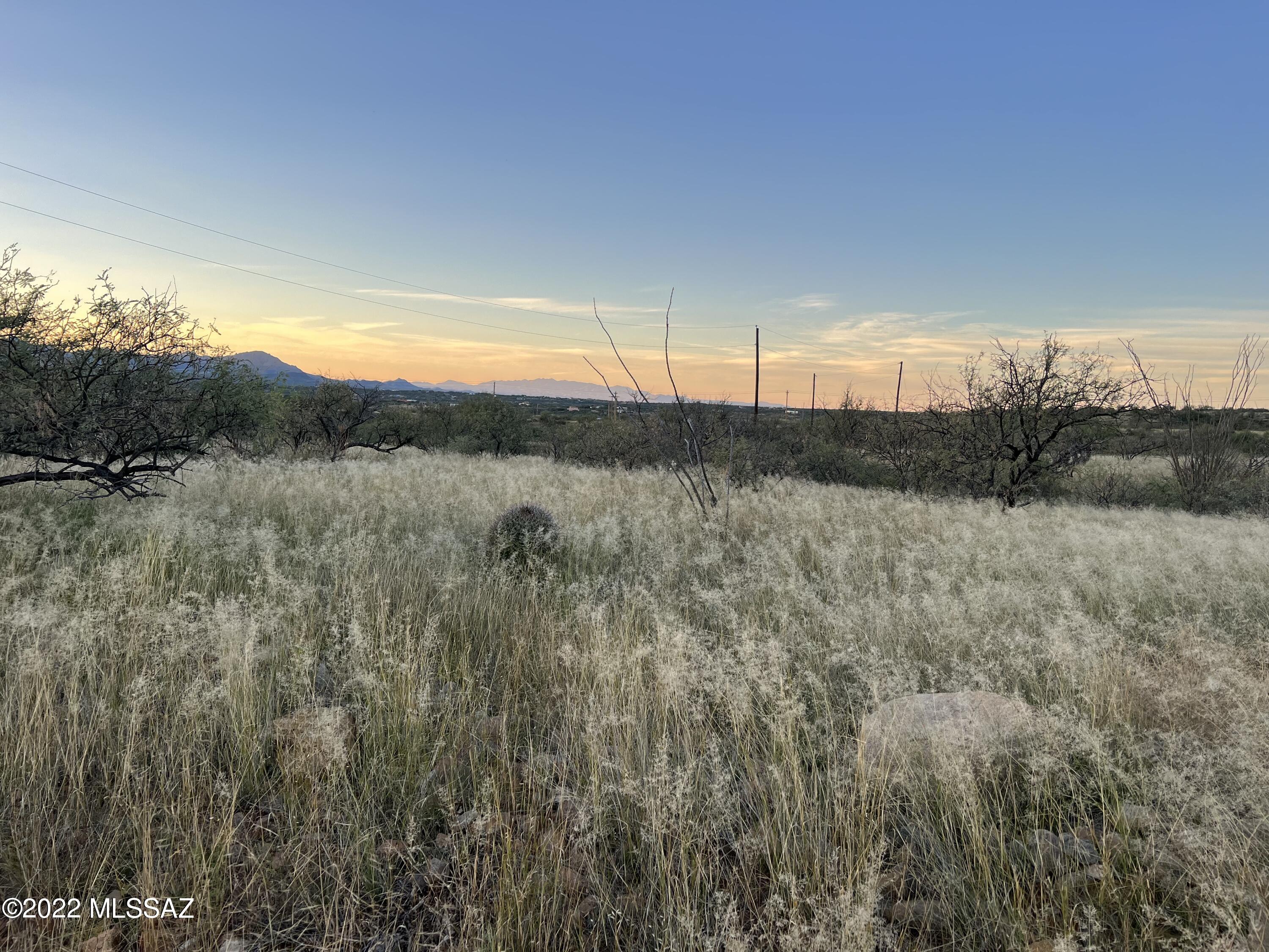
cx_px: 634
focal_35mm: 26
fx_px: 953
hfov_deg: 67.3
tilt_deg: -4.6
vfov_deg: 53.1
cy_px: 476
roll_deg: -3.4
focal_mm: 5.7
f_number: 1.5
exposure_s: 1/601
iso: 50
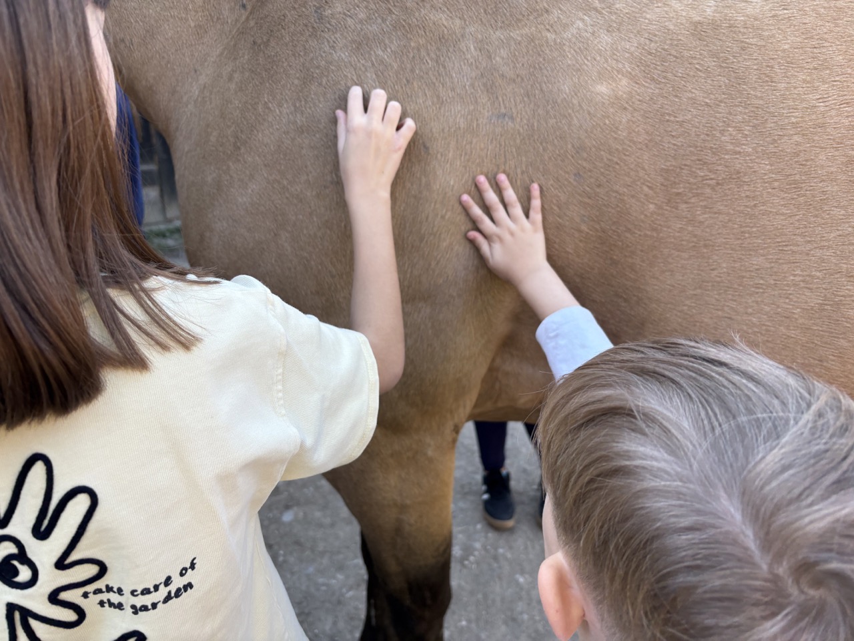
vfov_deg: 53.1
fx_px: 641
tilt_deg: -21.9
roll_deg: -0.2
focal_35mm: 26
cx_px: 427
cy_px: 320
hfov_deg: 67.3
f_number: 1.6
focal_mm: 5.96
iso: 40
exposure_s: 1/228
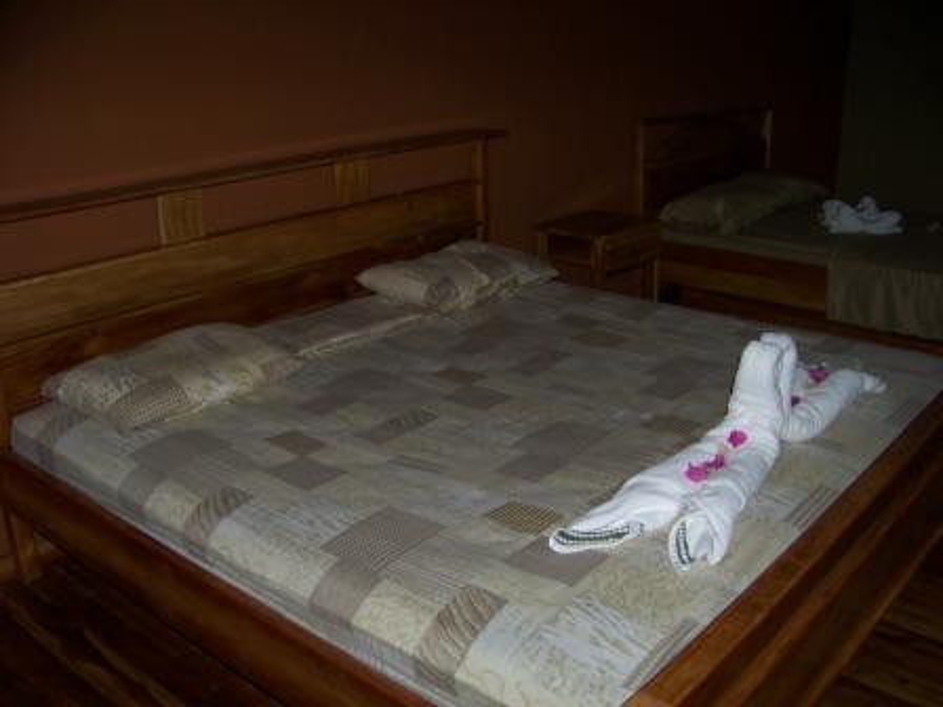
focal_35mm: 36
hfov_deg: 51.4
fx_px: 981
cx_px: 472
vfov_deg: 39.7
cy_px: 354
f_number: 2.8
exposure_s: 1/30
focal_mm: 5.85
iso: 64
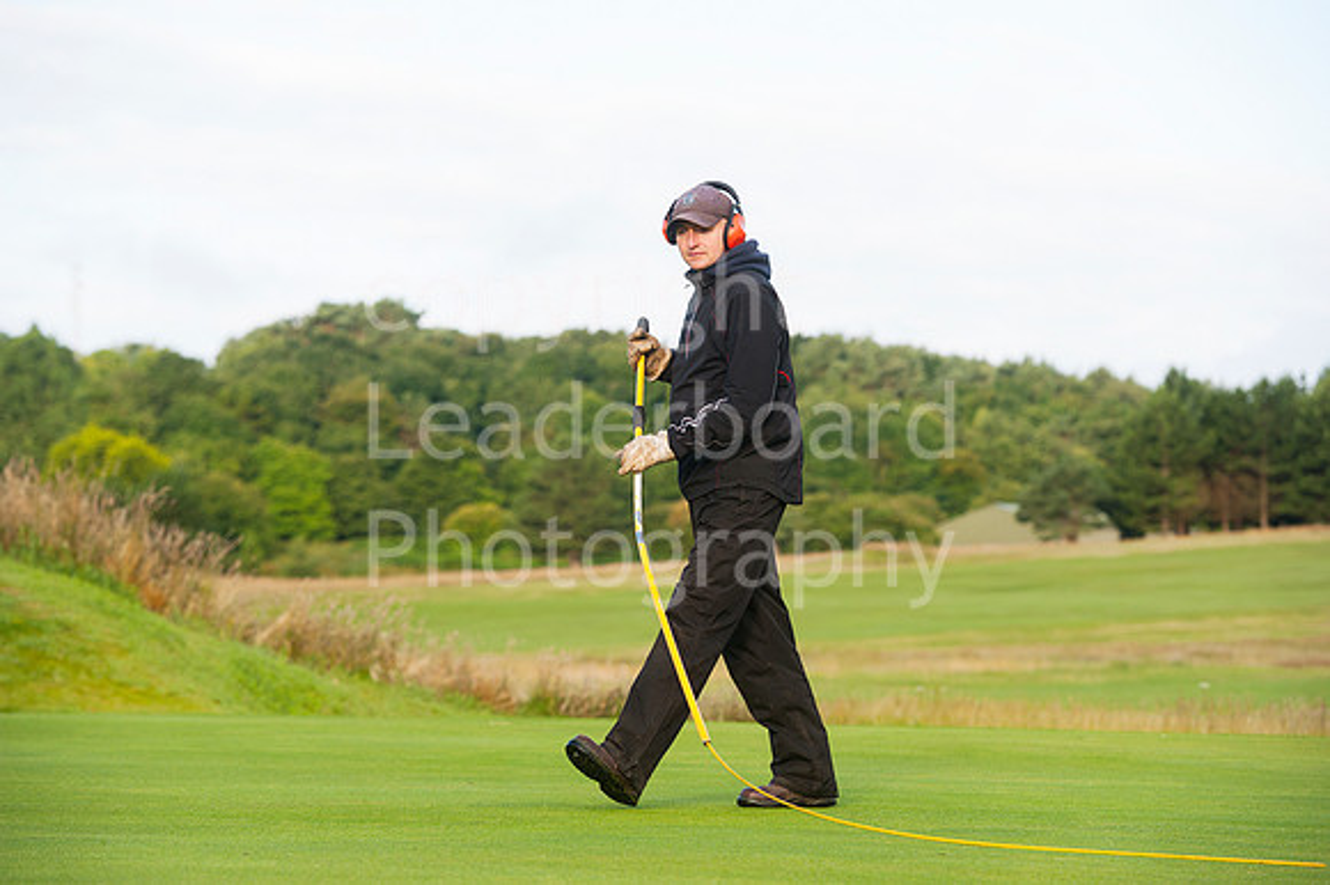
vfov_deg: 10.1
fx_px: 4984
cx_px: 665
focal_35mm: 135
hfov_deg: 15.2
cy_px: 442
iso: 500
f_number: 5.6
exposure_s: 1/500
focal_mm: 135
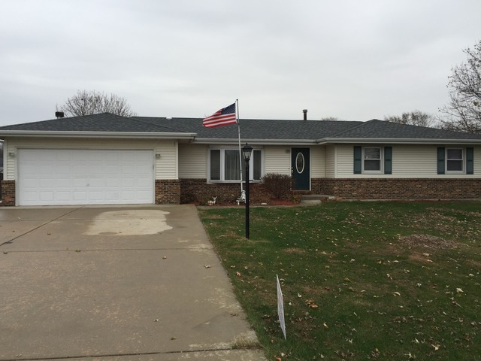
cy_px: 180
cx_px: 240
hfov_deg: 61.7
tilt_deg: -1.8
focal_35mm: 29
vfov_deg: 48.2
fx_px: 403
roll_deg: -0.3
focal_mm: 4.15
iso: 32
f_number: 2.2
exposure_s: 1/416
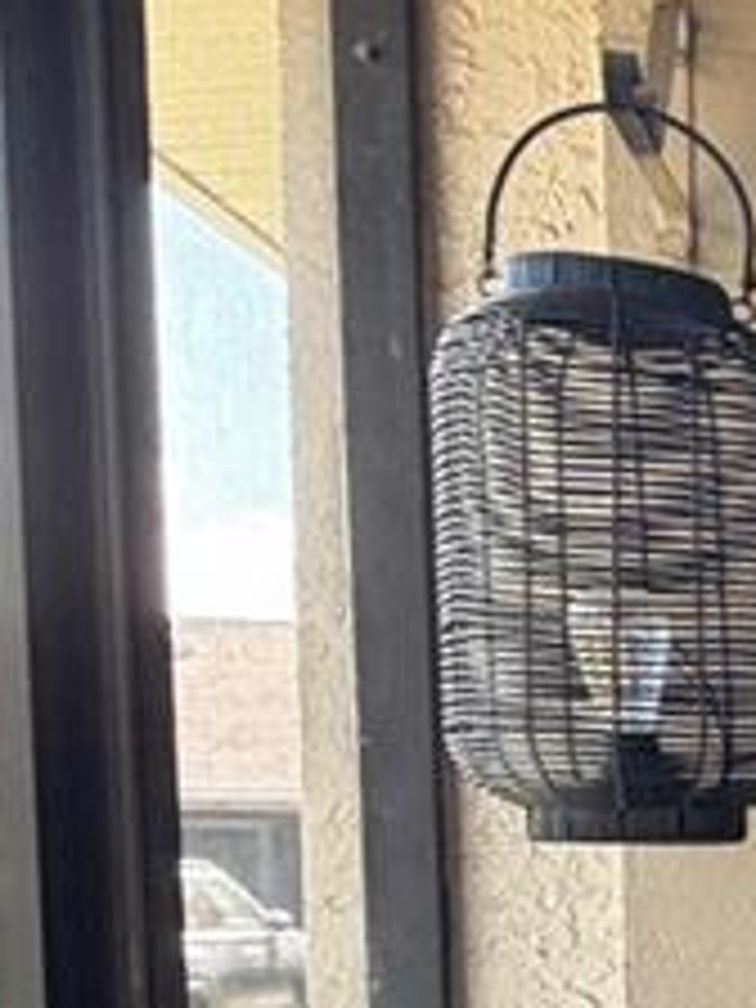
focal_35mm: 75
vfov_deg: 24.8
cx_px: 1953
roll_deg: -0.2
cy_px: 1004
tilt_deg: -2.8
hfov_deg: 13.1
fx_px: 2184
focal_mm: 2.22
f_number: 2.2
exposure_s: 1/121
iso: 160
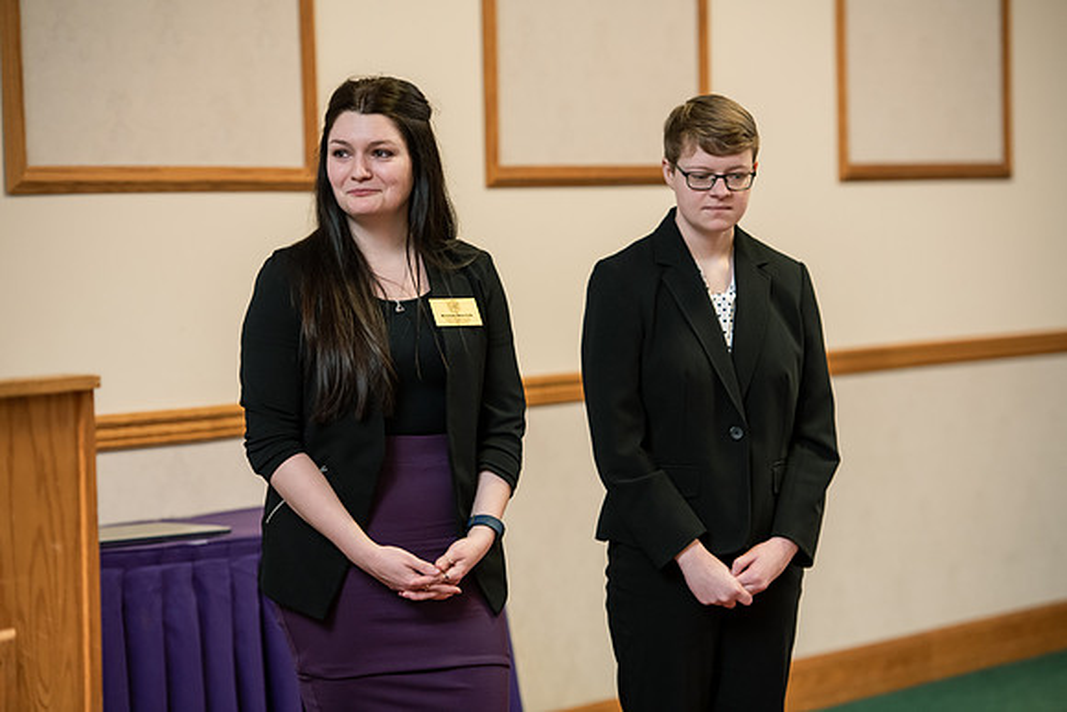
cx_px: 534
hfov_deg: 15.8
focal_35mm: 130
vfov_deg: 10.6
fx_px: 3854
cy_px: 356
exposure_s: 1/125
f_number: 3.5
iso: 1000
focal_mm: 130
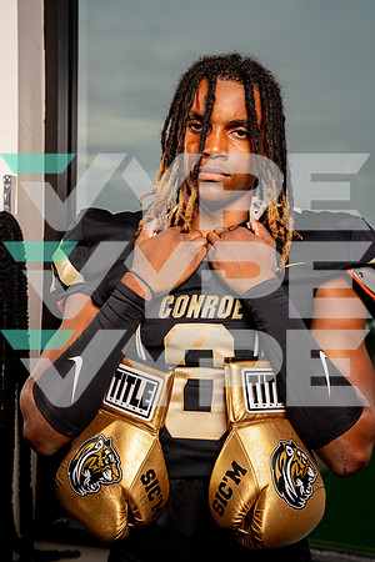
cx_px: 188
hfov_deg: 26.5
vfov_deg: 38.9
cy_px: 281
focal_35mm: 51
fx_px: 797
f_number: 5.6
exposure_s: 1/320
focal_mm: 51
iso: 100
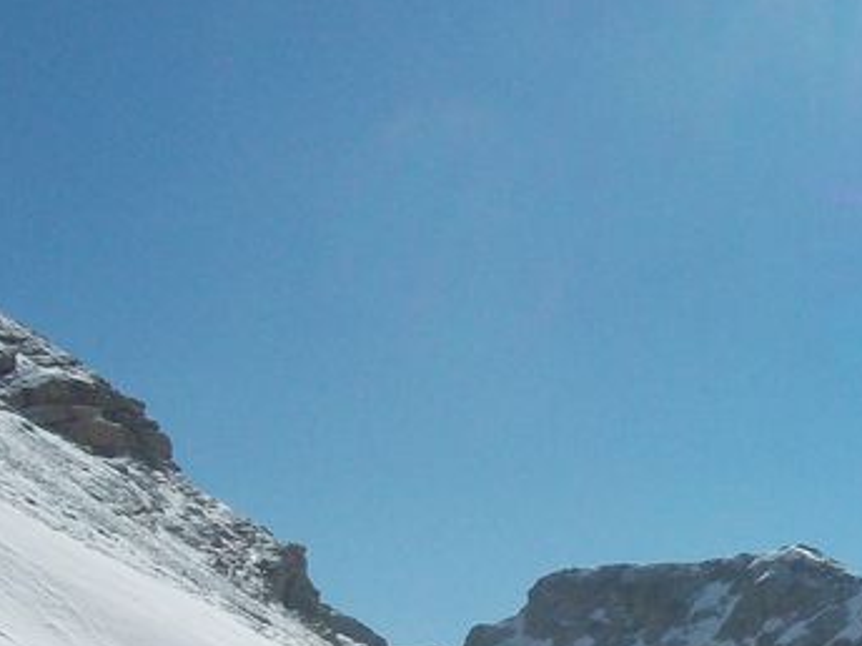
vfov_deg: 18.3
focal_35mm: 79
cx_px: 915
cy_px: 608
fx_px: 1967
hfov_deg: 23.4
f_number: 5.5
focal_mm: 5.7
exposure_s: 1/1401
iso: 80
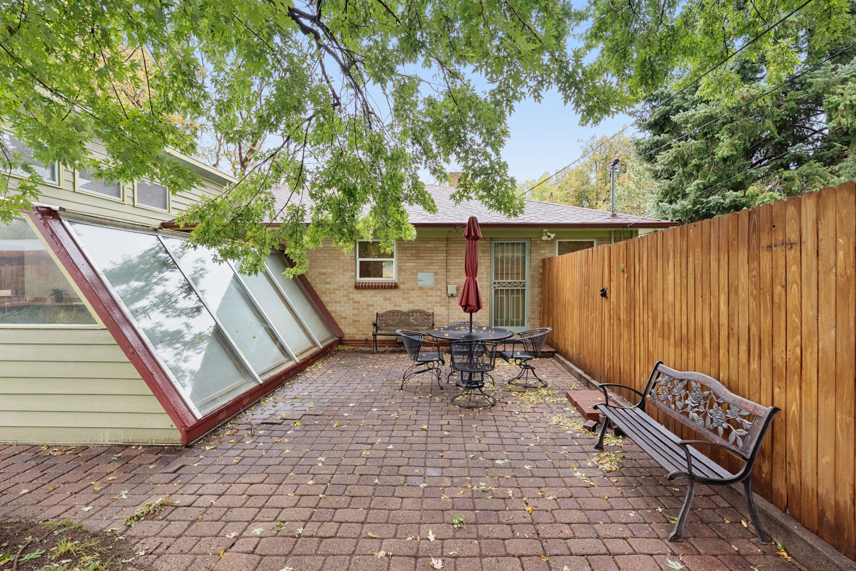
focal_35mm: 16
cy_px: 286
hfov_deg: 96.7
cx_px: 428
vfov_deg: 73.8
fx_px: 381
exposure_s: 1/60
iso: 400
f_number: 8
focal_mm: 16
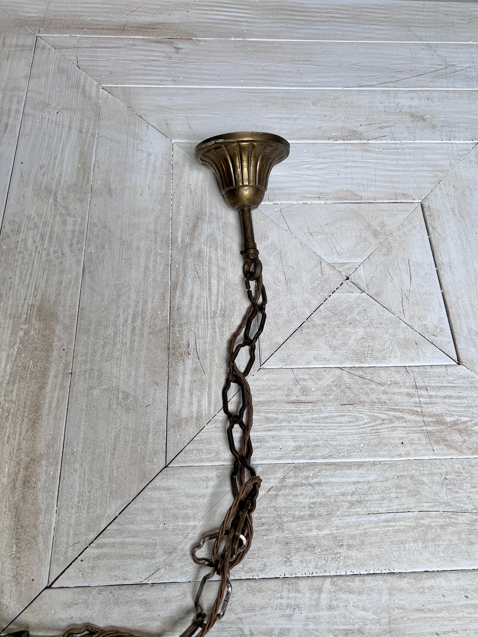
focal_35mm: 26
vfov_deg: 67.3
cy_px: 318
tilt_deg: -64.4
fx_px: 479
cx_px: 239
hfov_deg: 53.1
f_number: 1.5
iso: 64
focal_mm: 5.7
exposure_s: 1/100
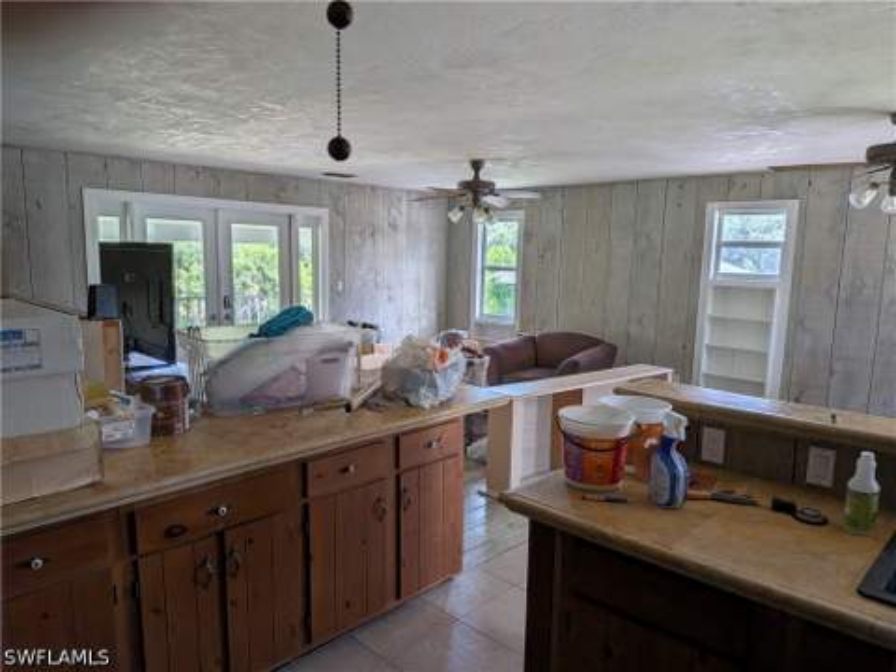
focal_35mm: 24
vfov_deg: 56.8
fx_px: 621
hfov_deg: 71.6
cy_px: 336
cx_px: 448
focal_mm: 4.53
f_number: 1.7
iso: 30
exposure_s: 1/789
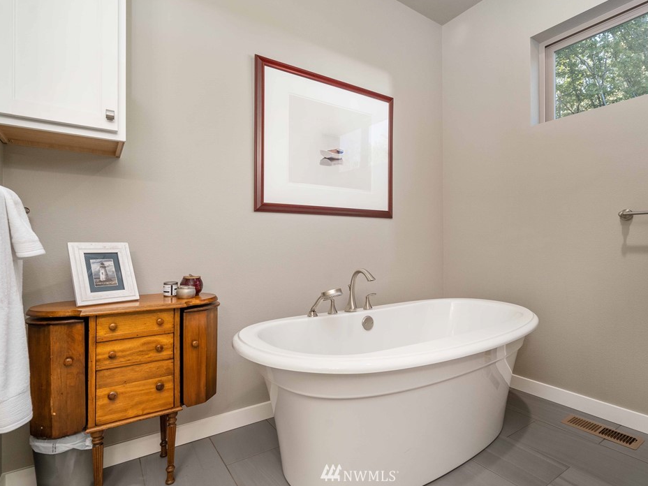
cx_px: 360
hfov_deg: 87.4
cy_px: 246
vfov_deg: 71.6
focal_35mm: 18
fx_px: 337
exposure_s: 1/5
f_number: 7.1
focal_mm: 16
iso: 1000
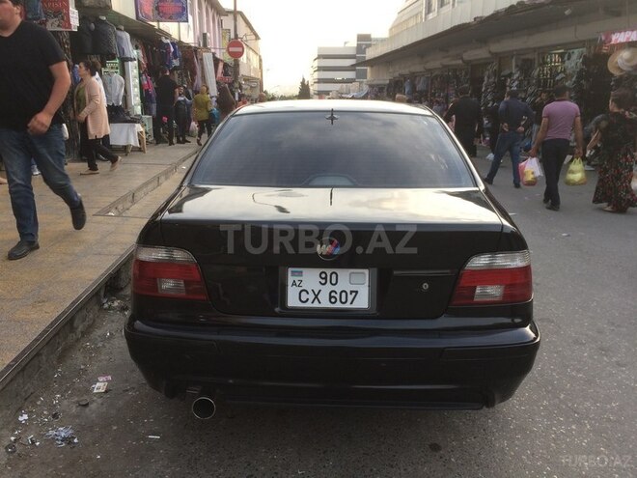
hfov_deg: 61.7
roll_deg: +0.5
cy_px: 239
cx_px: 318
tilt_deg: -14.8
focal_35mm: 29
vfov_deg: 48.2
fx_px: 534
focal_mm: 4.15
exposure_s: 1/100
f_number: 2.2
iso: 40
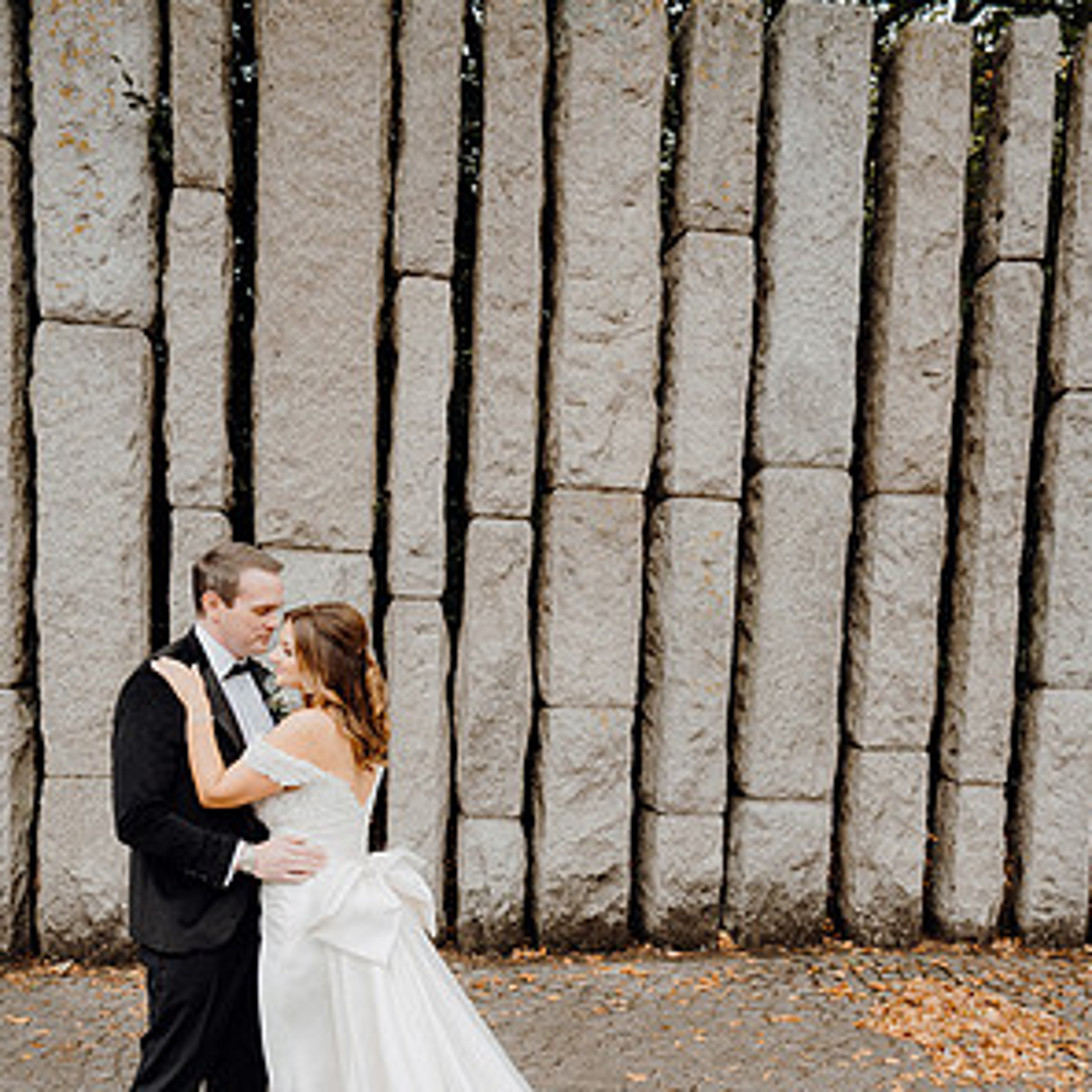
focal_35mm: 31
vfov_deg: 51.4
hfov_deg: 52.5
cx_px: 550
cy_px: 742
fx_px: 1106
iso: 125
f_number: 3.5
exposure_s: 1/160
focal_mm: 24
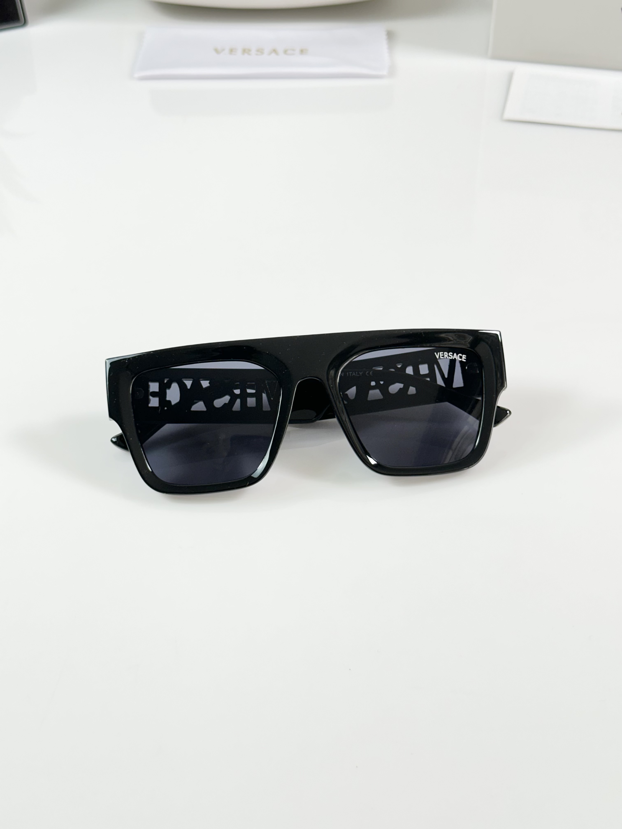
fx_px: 1150
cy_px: 414
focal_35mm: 48
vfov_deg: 39.7
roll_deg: +2.0
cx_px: 311
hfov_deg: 30.3
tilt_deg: -43.5
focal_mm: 6.86
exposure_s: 1/103
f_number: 1.78
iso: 40
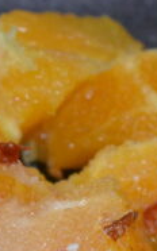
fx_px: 2187
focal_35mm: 319
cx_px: 24
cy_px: 256
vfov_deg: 6.6
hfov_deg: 4.1
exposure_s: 1/60
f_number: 5
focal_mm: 38
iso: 800
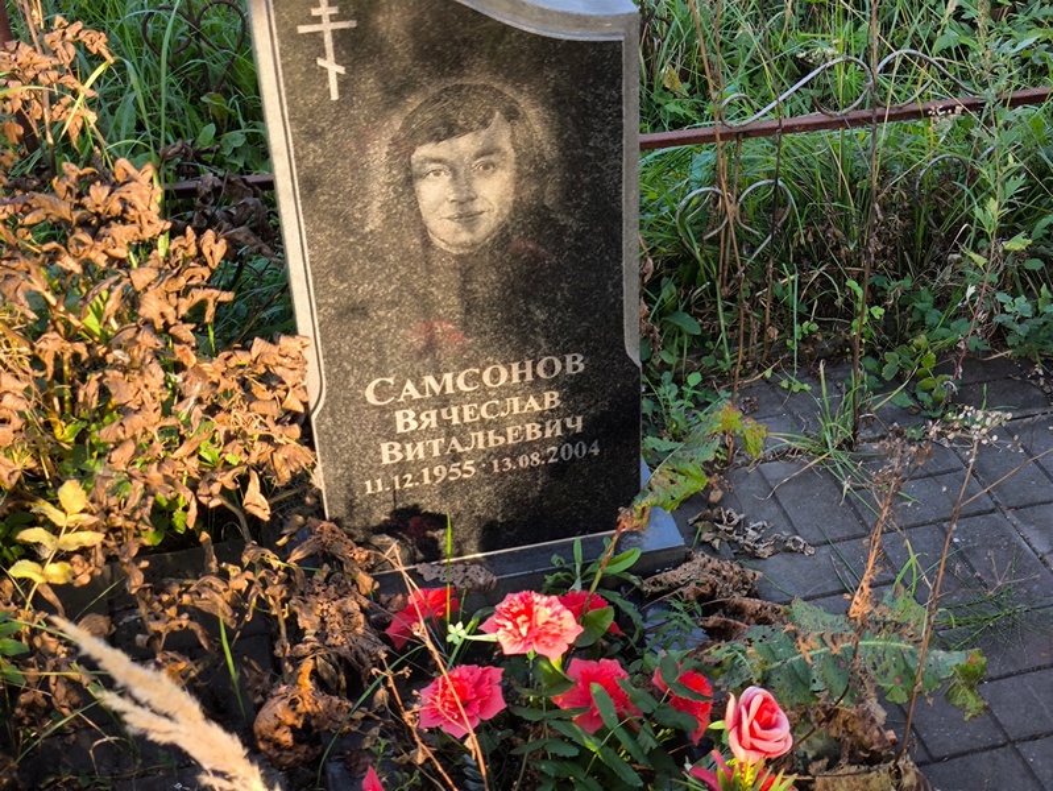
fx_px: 1522
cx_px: 526
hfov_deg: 38.2
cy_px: 396
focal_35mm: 50
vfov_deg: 29.1
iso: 64
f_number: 1.7
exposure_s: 1/120
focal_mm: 4.71
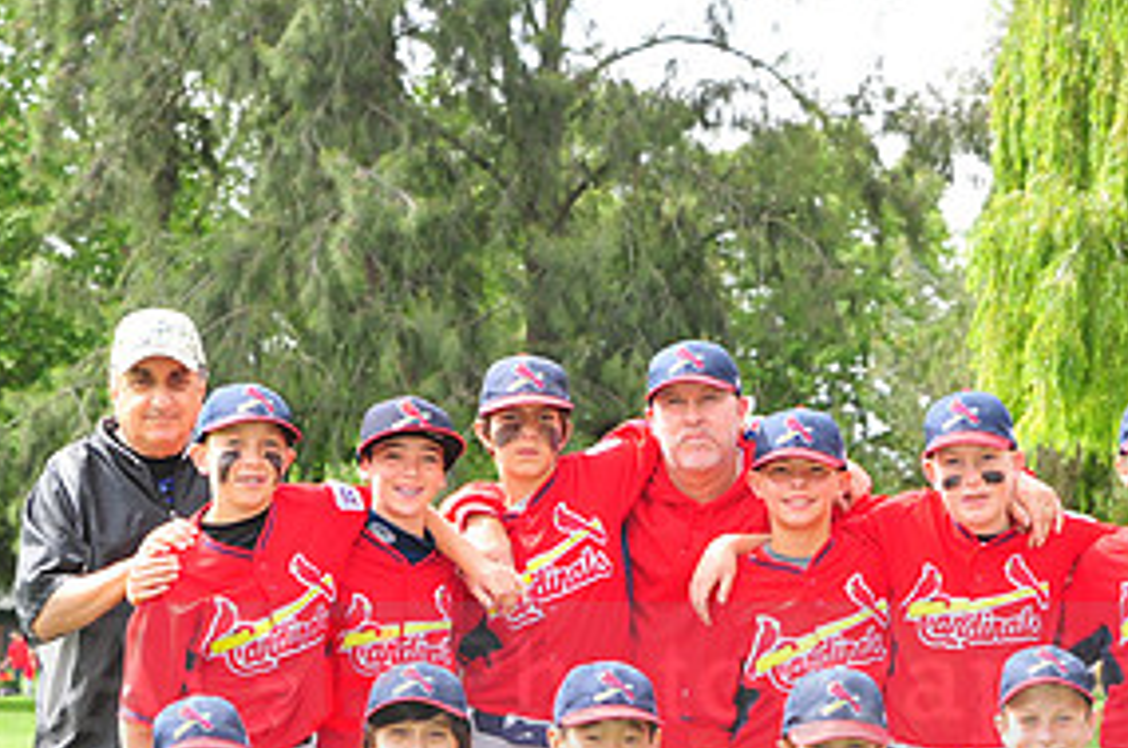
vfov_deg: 8.4
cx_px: 705
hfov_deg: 12.6
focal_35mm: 163
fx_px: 5099
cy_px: 653
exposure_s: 1/160
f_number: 8
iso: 320
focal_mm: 80
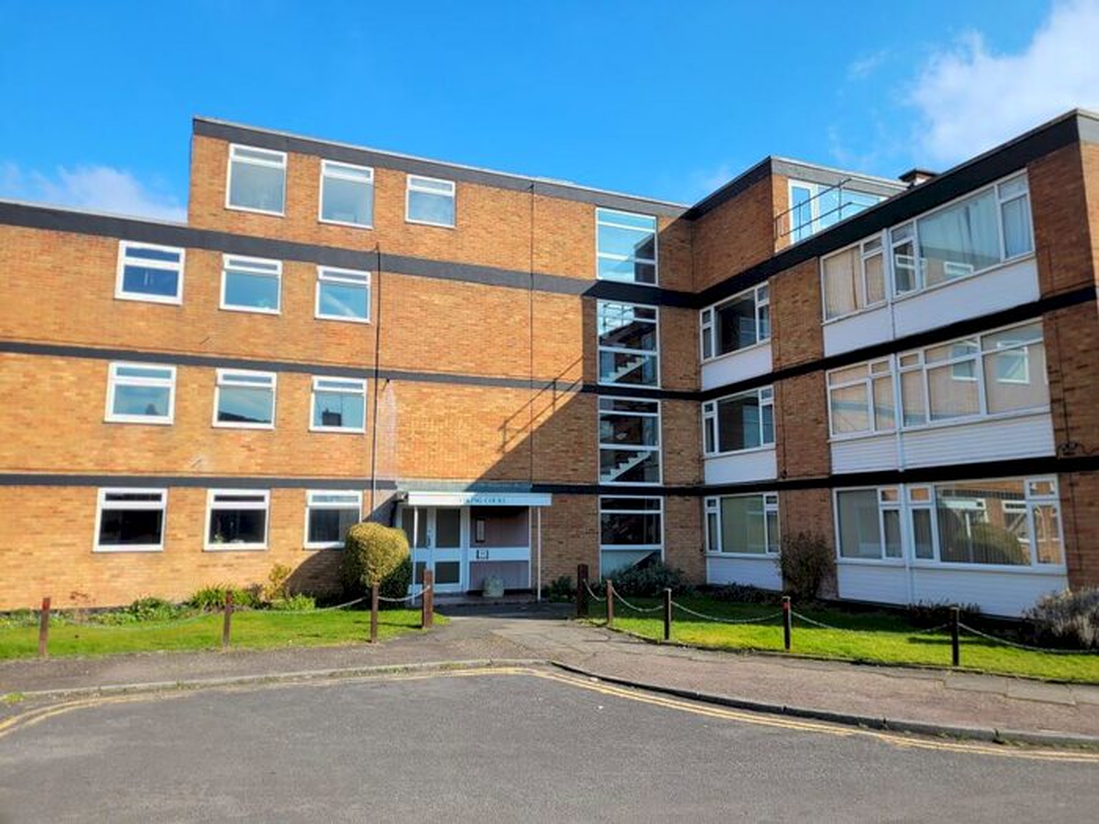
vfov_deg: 53.1
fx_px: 825
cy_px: 412
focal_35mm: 26
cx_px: 550
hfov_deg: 67.3
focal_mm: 5.4
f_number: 1.8
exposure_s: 1/1497
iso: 40
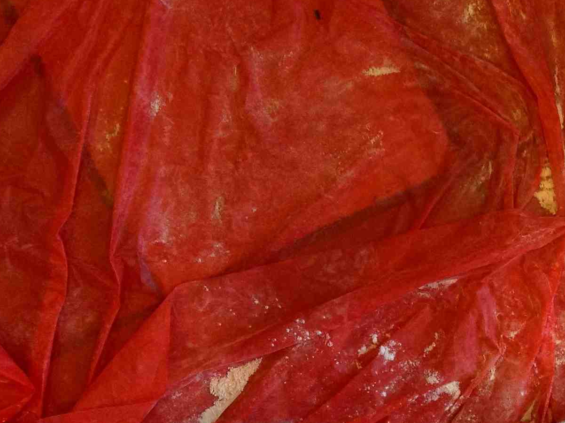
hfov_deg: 19.3
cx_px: 699
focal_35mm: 95
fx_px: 1550
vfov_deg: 15.3
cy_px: 425
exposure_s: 1/120
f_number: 2.4
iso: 100
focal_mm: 4.28
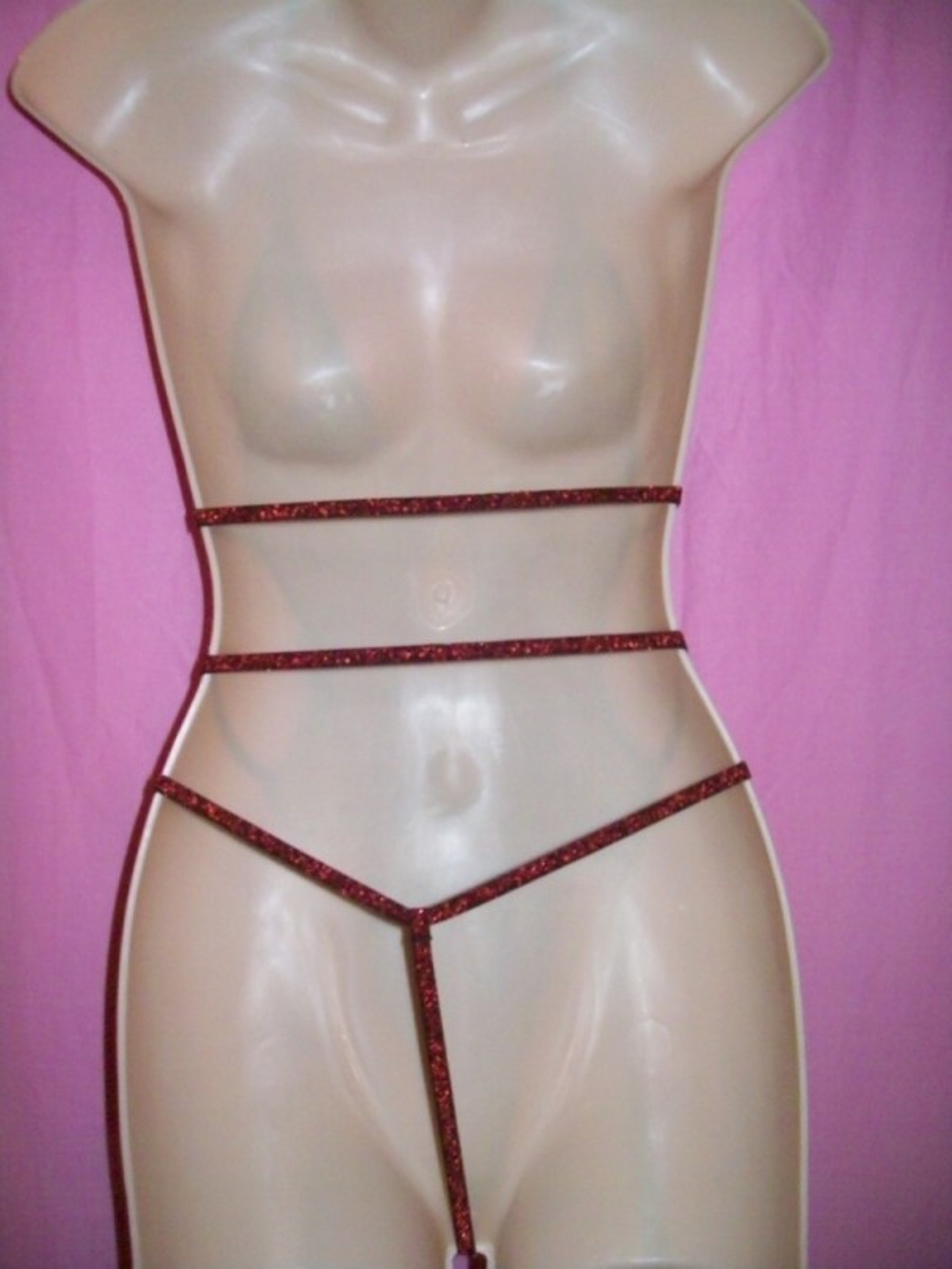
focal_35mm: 36
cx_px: 476
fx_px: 1320
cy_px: 634
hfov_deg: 39.7
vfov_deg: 51.4
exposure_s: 1/64
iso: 160
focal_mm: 6
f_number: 2.7
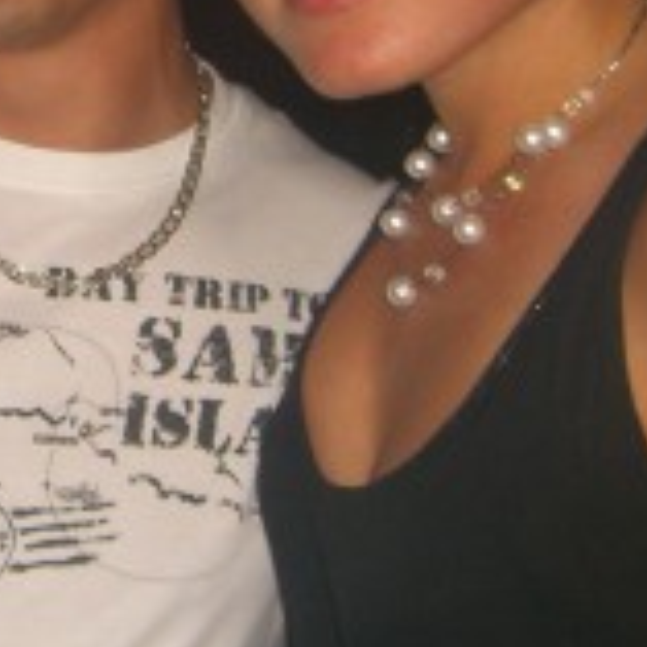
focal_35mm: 128
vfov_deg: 13.5
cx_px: -16
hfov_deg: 13.4
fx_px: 2707
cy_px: 99
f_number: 2.8
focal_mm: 7.9
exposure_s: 1/60
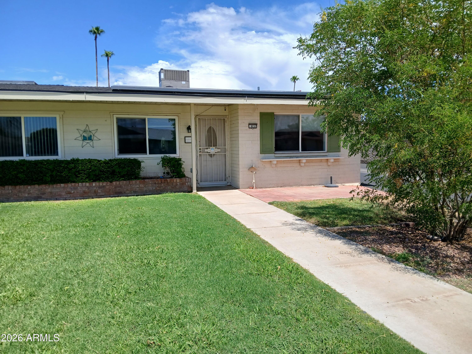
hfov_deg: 67.3
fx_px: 355
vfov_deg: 53.1
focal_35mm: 26
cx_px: 236
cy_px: 177
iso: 20
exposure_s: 1/646
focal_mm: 3.98
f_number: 1.8
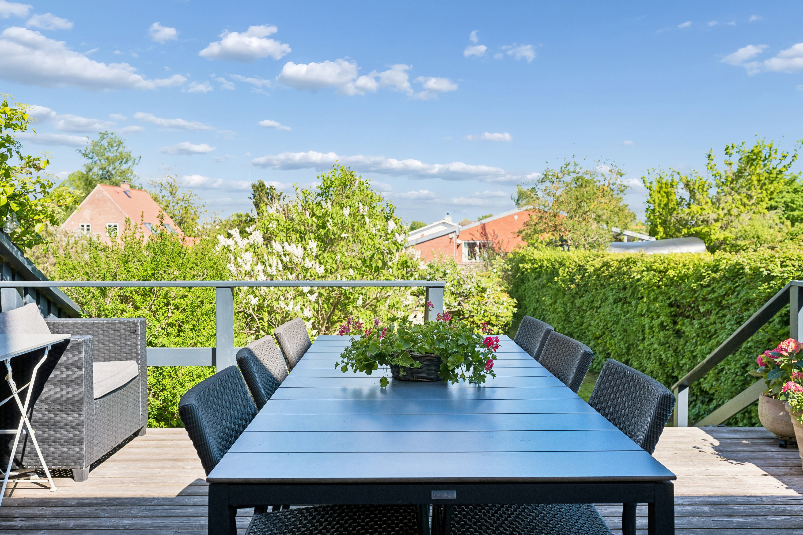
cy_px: 268
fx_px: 669
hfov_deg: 61.9
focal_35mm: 30
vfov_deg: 43.6
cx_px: 402
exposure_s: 1/640
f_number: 6.3
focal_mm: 30
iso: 400
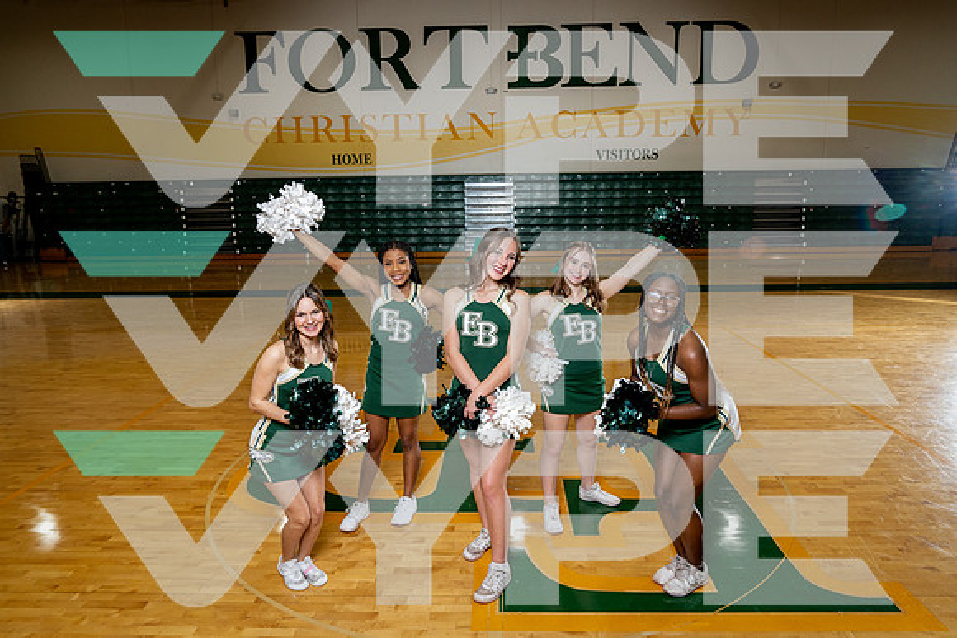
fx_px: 638
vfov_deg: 53.2
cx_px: 478
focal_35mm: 24
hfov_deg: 73.7
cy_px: 319
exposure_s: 1/250
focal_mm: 24
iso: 640
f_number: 7.1
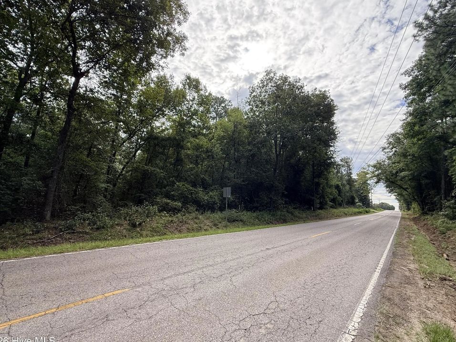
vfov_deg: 81.7
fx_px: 198
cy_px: 175
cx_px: 221
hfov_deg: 98.1
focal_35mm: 15
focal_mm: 2.22
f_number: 2.2
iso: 50
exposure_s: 1/709
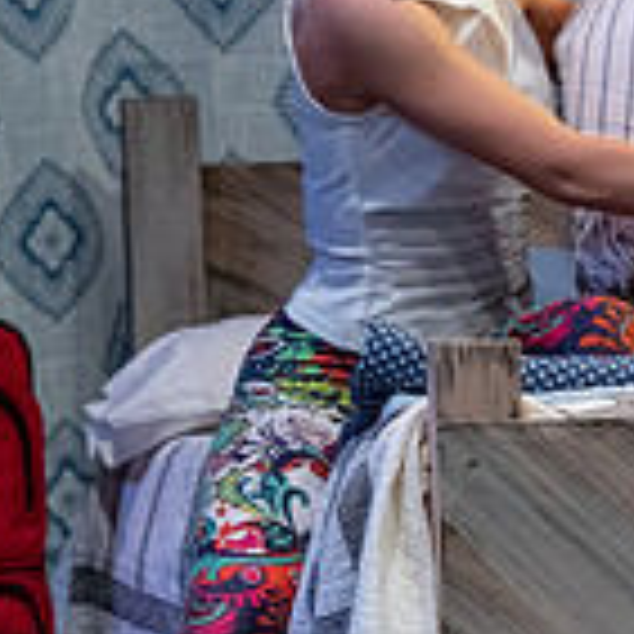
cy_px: 339
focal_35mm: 473
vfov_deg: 3.7
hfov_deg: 3.7
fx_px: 9801
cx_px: 769
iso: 4000
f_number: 3.5
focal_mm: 135
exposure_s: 1/400
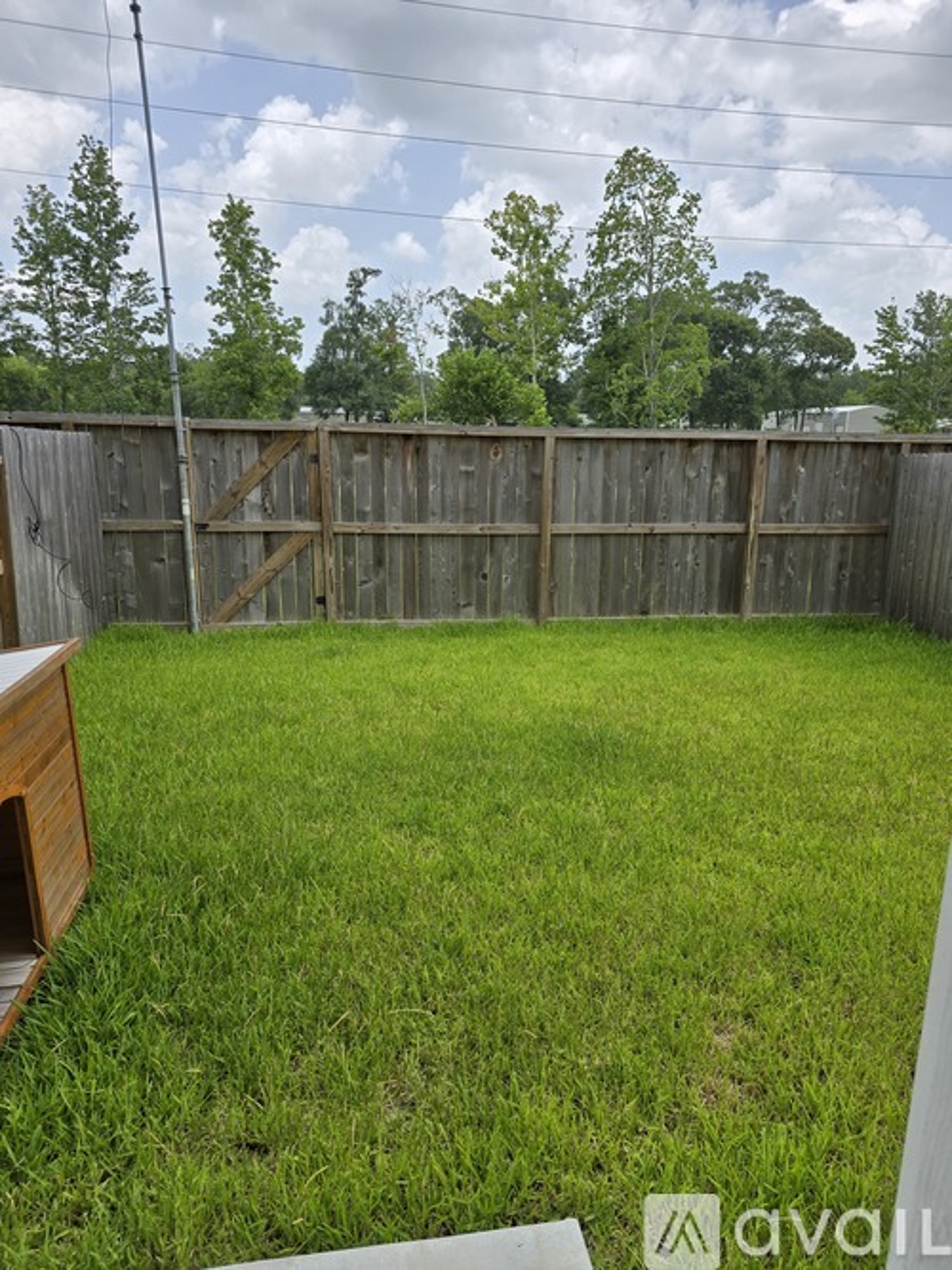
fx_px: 844
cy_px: 635
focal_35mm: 23
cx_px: 476
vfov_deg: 73.9
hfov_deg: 58.9
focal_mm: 6.3
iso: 12
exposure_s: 1/528
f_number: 1.7
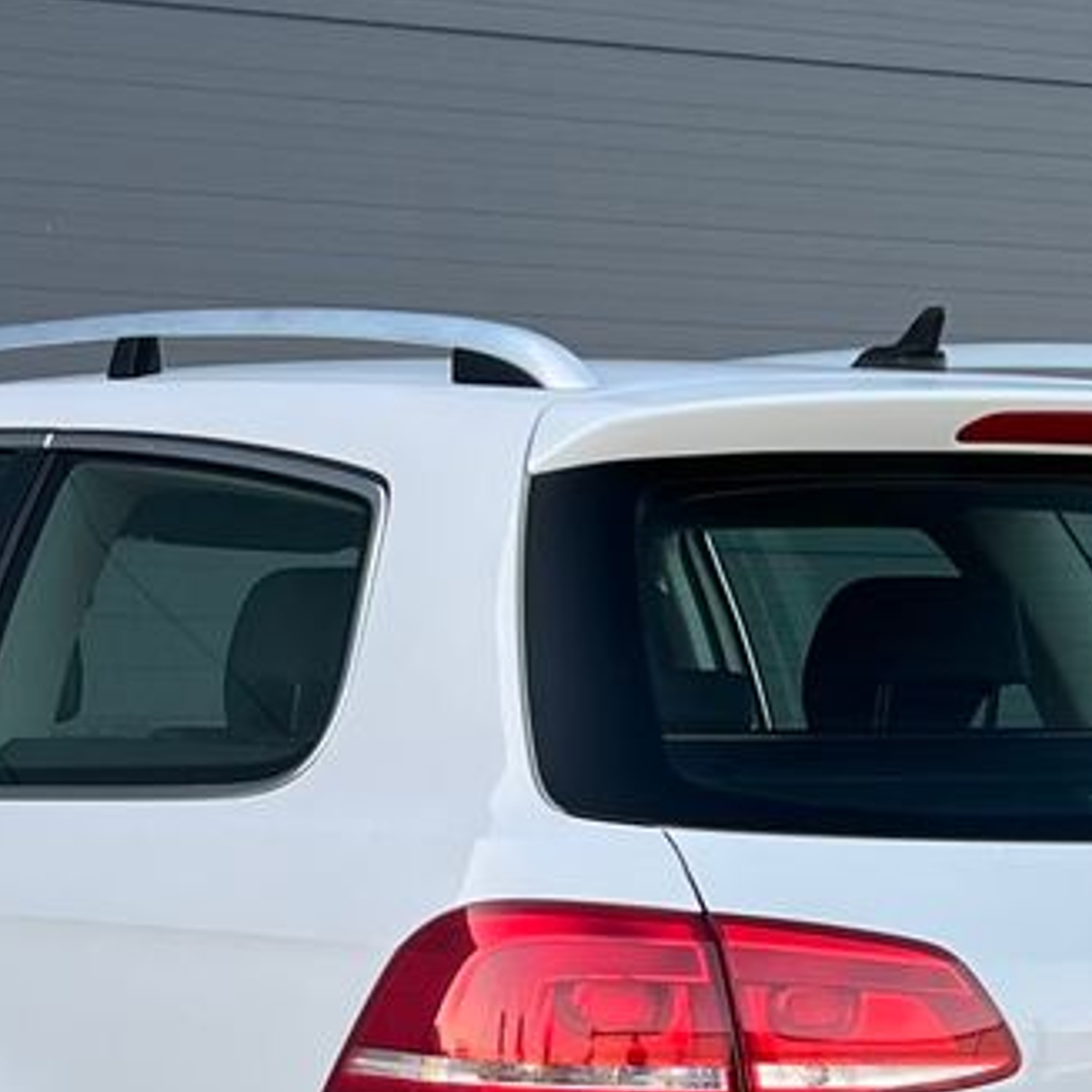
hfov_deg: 24.0
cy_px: 898
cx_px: 447
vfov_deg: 23.6
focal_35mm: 72
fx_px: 2570
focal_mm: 5.7
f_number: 1.5
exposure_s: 1/226
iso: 40
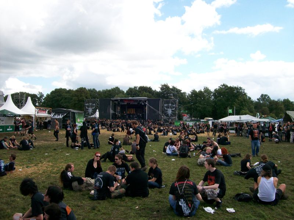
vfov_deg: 39.6
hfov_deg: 51.4
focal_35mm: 36
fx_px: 305
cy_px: 110
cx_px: 147
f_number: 4.8
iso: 80
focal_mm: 6
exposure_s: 1/364
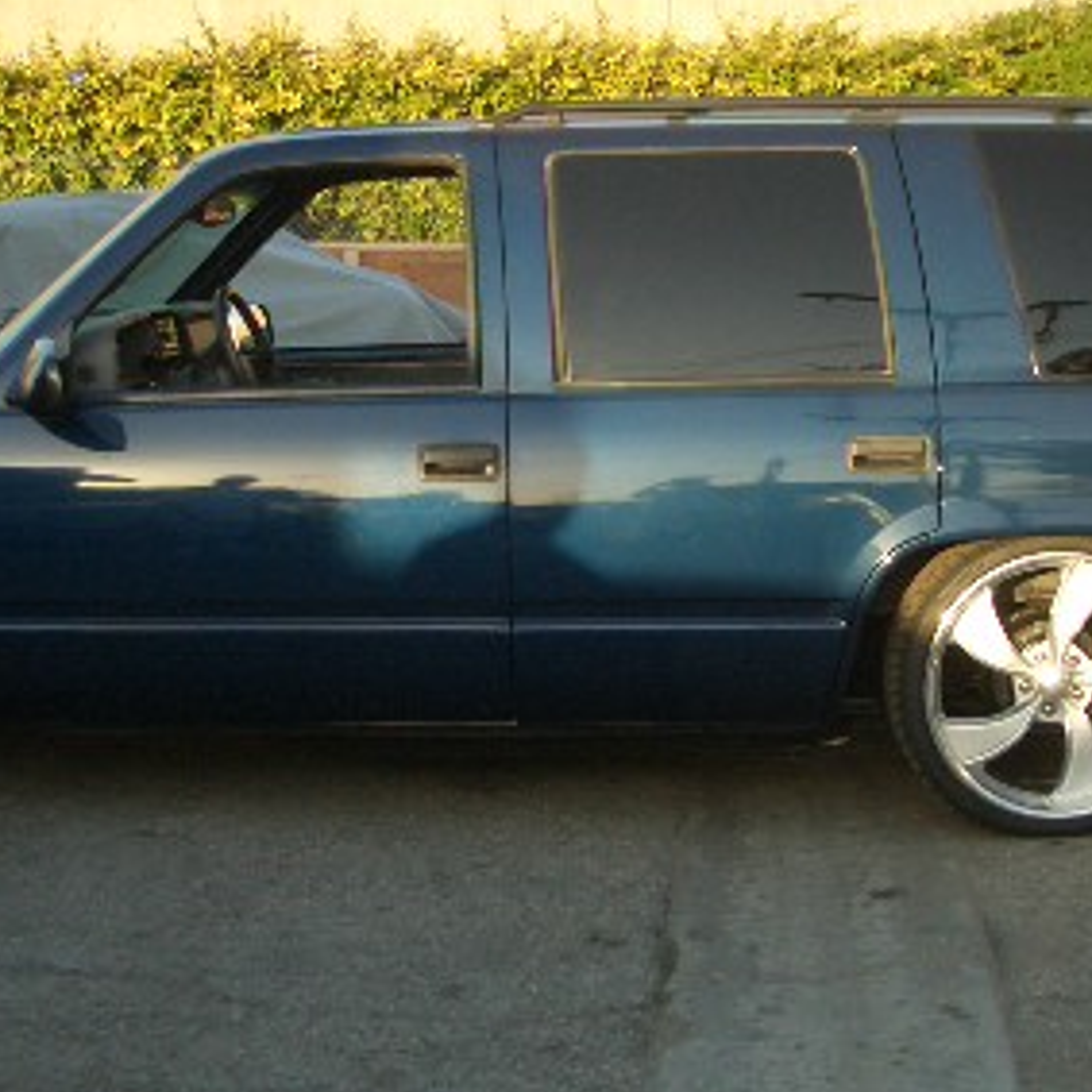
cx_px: 486
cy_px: 475
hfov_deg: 24.6
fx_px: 2498
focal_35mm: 70
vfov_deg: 24.6
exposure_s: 1/320
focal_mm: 5.8
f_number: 2.6
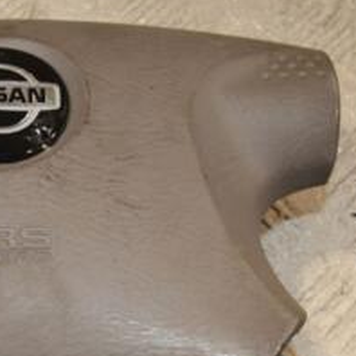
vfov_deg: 16.1
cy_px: 225
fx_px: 1257
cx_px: 2
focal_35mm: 108
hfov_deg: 15.8
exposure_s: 1/200
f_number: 8
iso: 800
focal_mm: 28
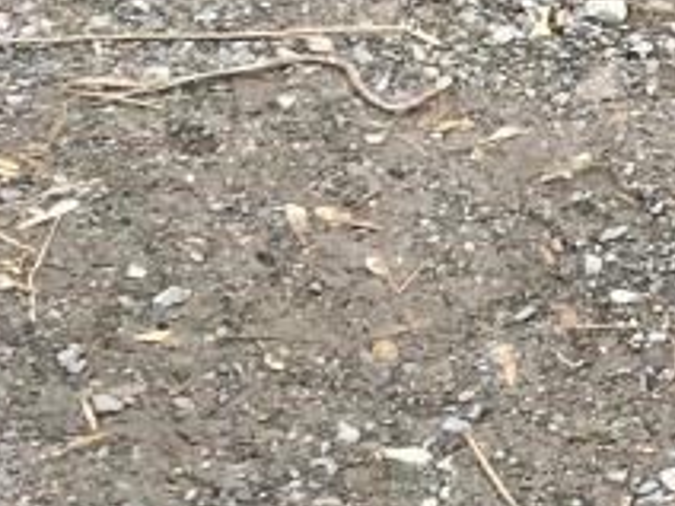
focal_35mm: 175
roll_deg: -16.0
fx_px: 3412
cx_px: 1901
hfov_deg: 9.4
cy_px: 446
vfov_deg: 8.5
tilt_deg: -39.3
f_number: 2.2
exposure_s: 1/255
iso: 25
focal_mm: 4.15
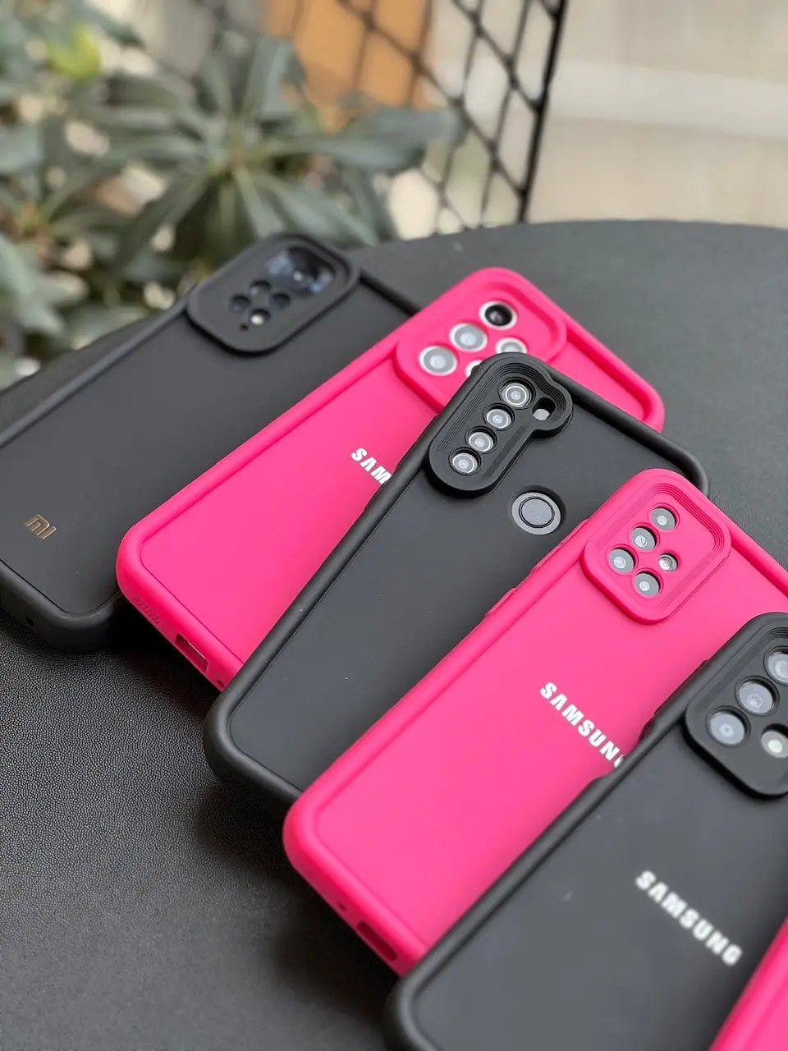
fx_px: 2337
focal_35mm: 77
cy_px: 526
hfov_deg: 19.1
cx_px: 394
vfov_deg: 25.3
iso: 50
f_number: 2.8
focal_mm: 9
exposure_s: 1/99
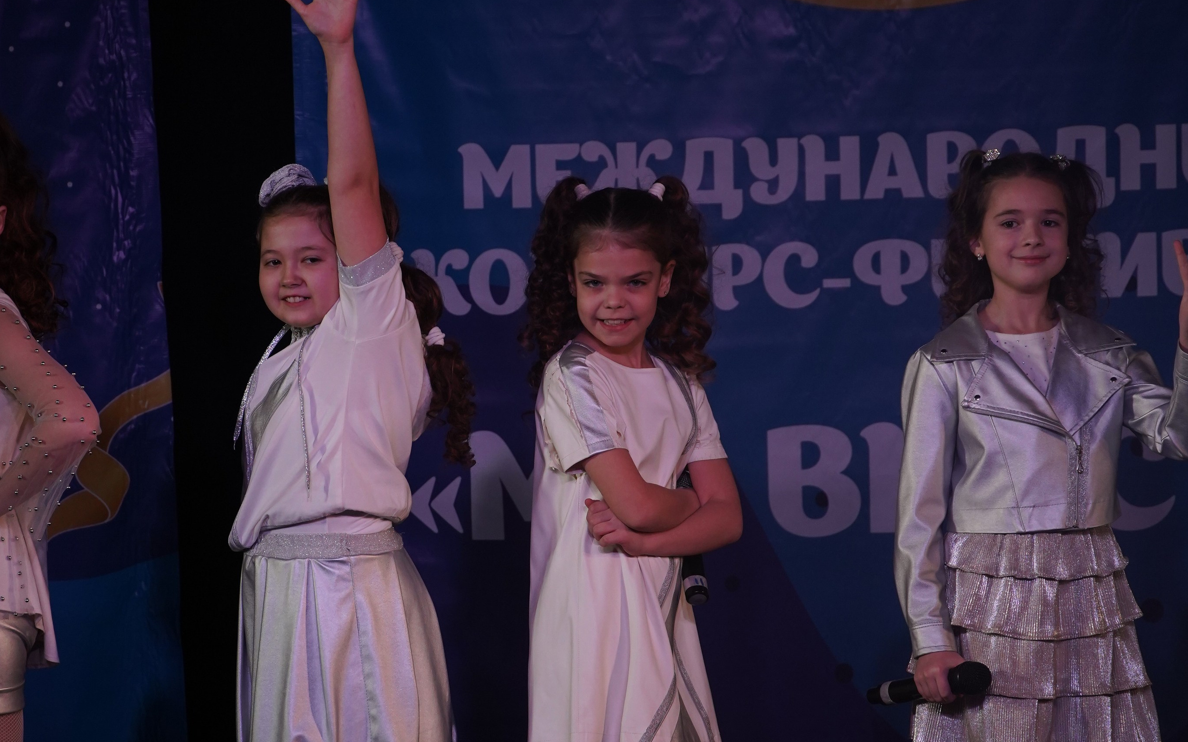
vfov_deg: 4.2
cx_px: 594
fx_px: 10069
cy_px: 426
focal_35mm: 311
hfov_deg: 6.8
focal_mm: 203
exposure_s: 1/400
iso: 1600
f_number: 5.6
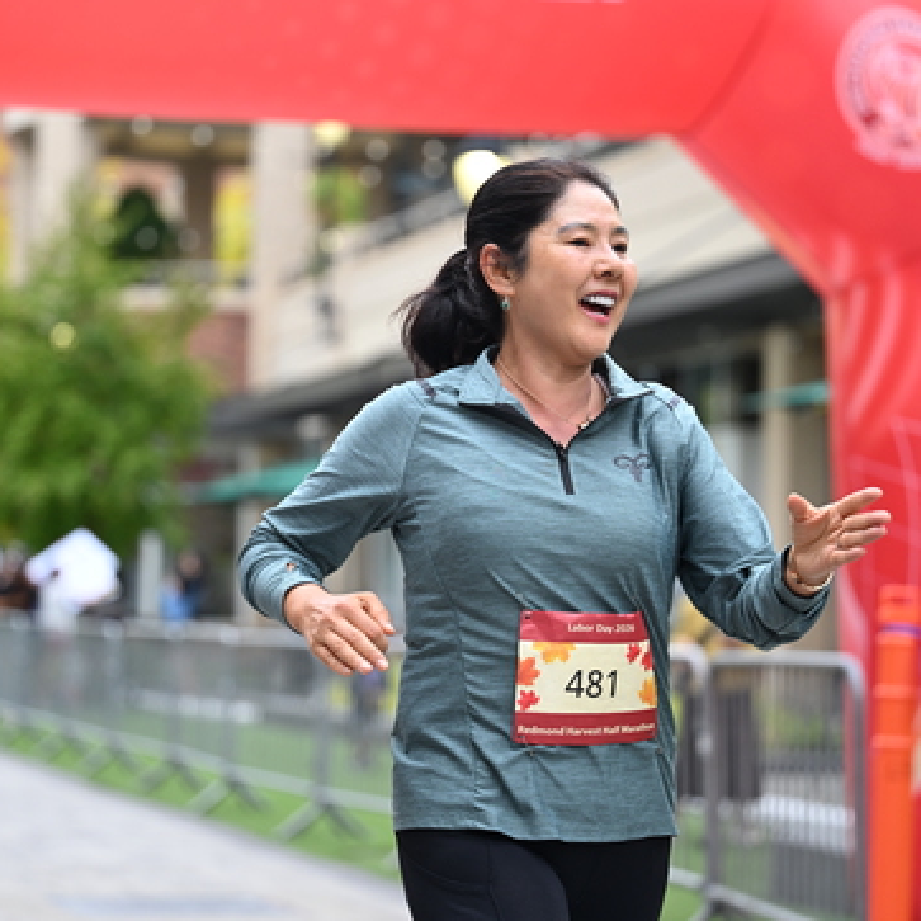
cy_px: 439
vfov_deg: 15.6
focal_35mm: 112
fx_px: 3371
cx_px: 458
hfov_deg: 15.6
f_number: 2.8
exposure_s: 1/2000
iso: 640
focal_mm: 87
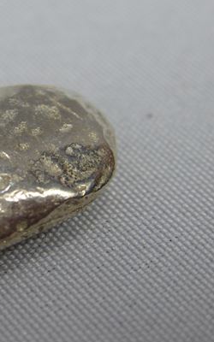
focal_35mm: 112
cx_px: -27
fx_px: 1045
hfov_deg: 11.5
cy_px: 163
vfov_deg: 18.6
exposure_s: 1/60
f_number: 4.4
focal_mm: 11.9
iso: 160
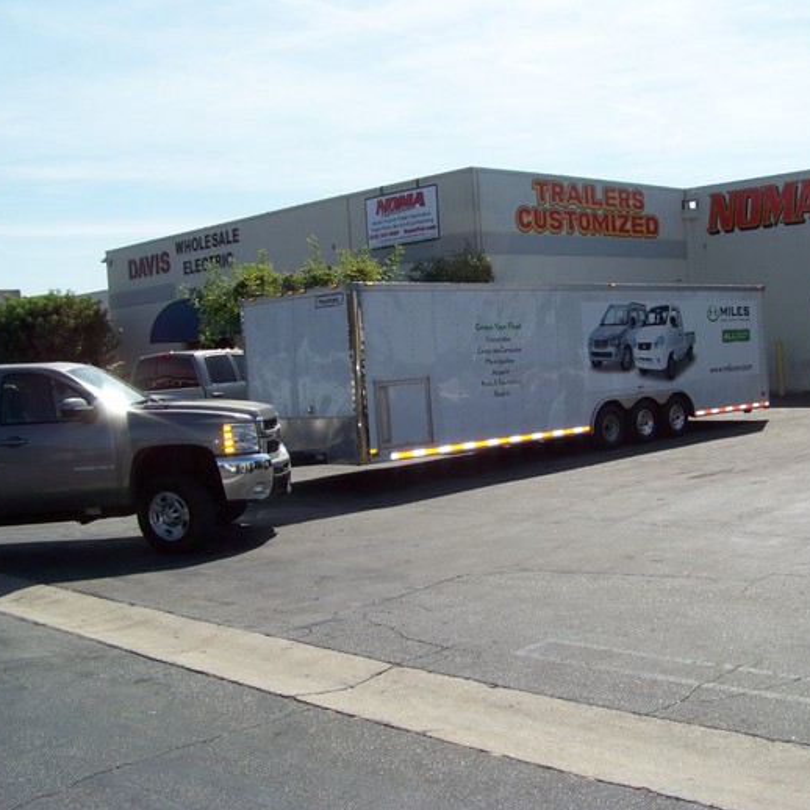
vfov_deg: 39.2
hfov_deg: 38.8
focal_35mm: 43
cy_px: 409
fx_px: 1138
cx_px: 529
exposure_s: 1/640
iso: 72
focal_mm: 5.85
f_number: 4
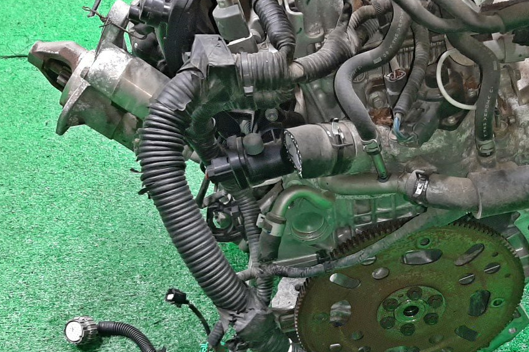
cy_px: 299
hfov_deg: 42.2
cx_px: 349
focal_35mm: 46
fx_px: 676
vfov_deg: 28.4
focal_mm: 3.93
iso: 191
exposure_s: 1/33
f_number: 1.7
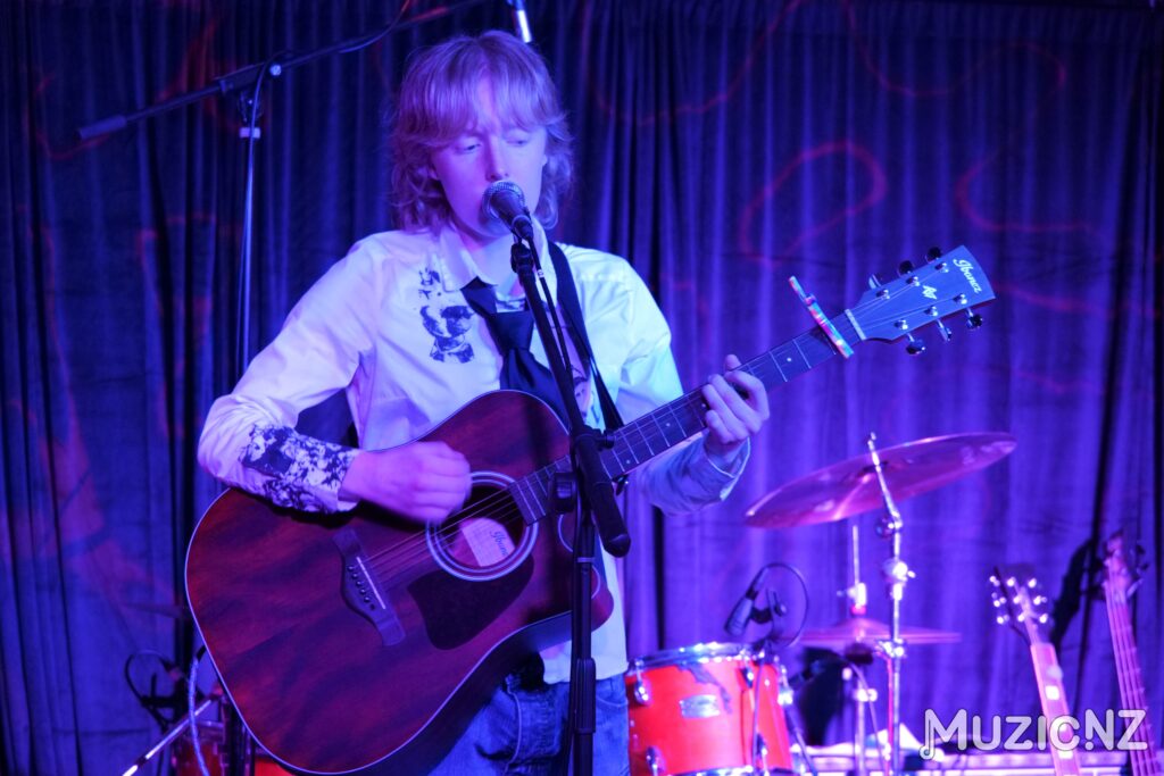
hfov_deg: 22.1
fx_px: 2975
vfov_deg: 14.9
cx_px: 582
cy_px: 388
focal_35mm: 92
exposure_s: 1/15
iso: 6400
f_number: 5.8
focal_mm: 92
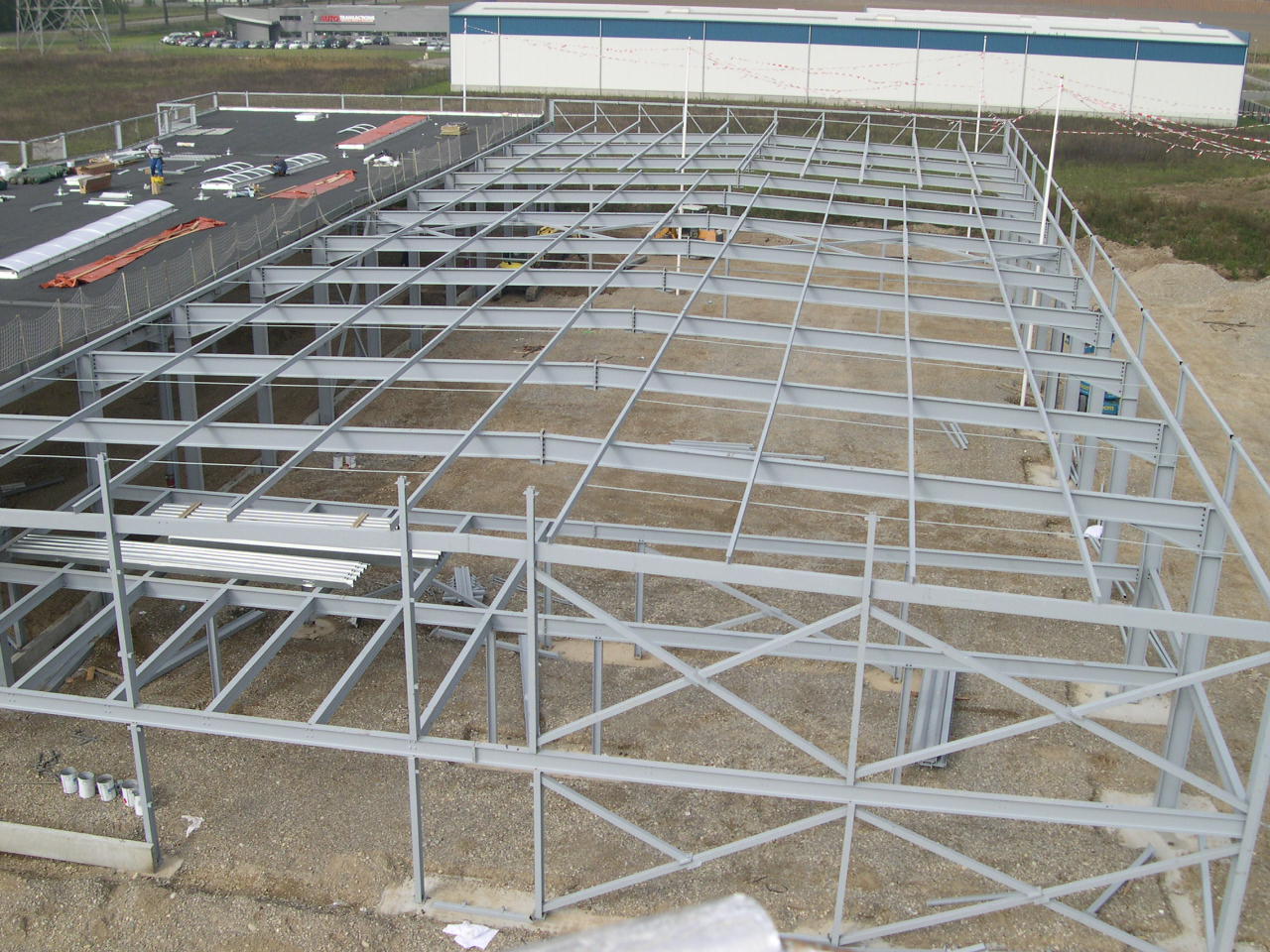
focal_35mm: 38
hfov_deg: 49.0
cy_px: 476
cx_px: 635
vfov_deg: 37.7
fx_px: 1394
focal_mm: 8
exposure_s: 1/205
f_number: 7.6
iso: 141
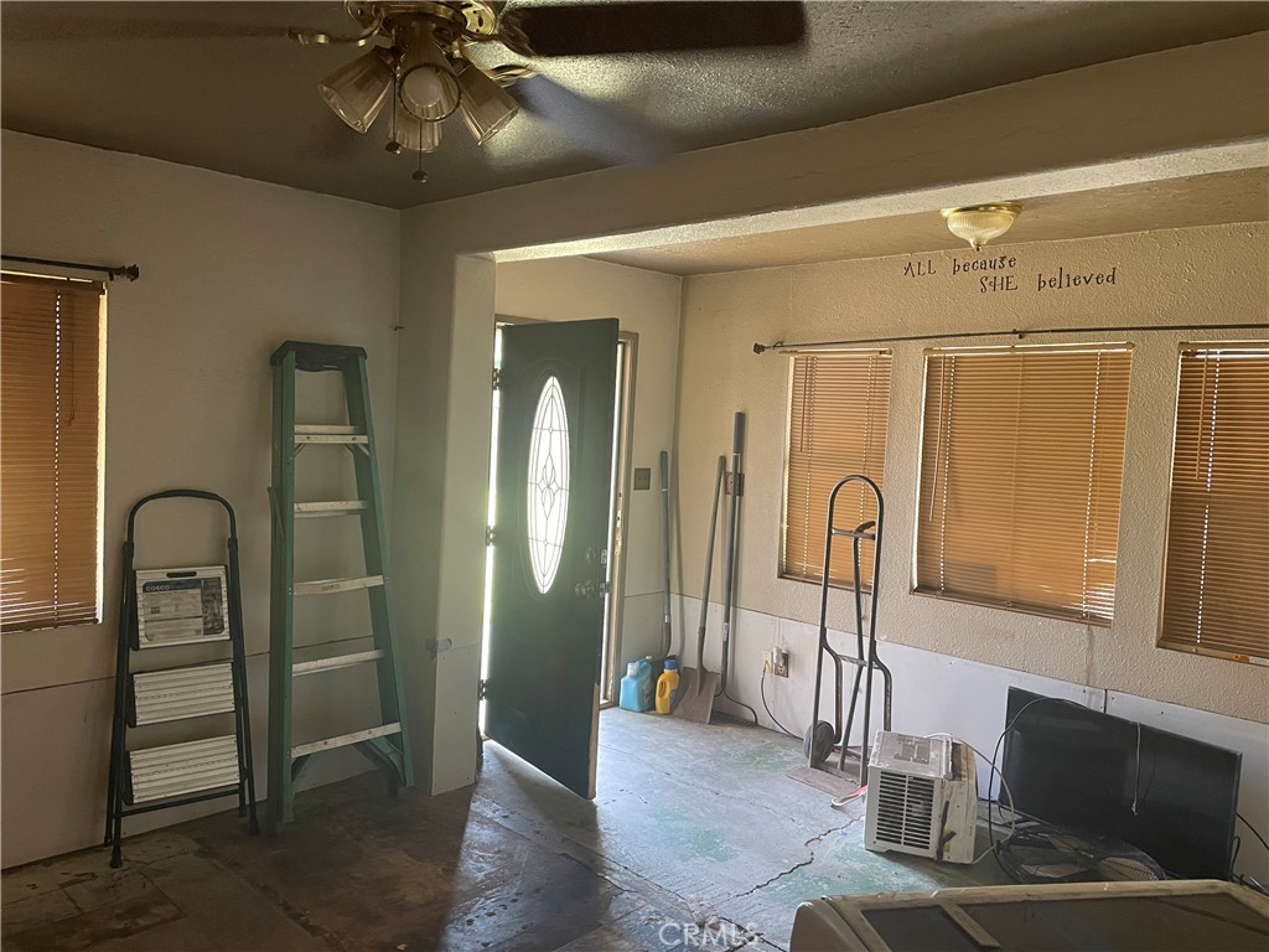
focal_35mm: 26
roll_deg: -2.2
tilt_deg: -2.2
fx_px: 953
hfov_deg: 67.3
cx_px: 634
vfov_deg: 53.1
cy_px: 476
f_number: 1.6
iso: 400
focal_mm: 4.2
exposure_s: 1/60
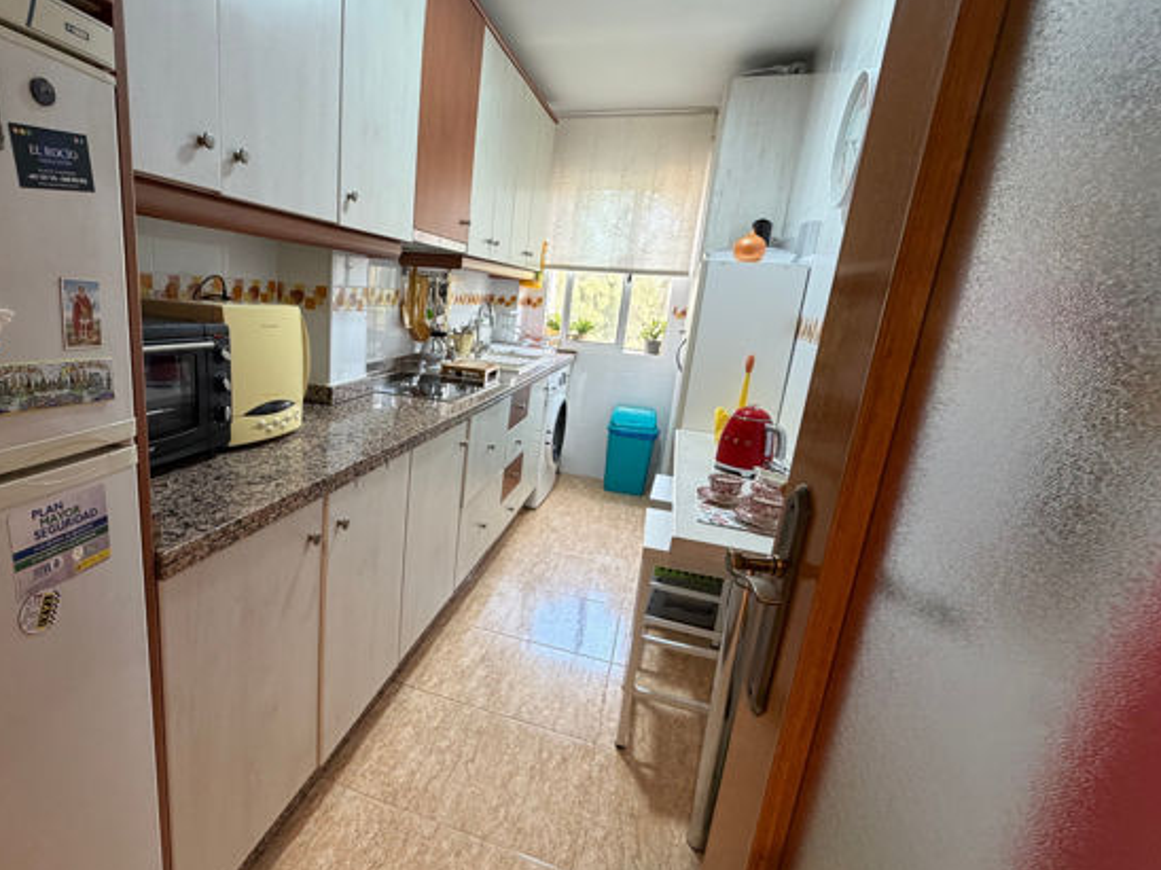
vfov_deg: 71.6
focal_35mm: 18
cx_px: 452
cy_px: 440
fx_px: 604
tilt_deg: -14.0
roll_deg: -4.6
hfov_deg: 86.4
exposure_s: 1/50
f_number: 2.2
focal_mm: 2.22
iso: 250
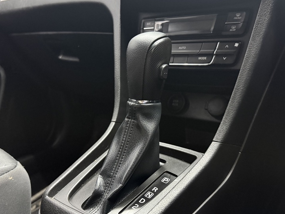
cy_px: 108
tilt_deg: -14.8
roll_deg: +4.7
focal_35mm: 34
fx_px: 280
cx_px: 140
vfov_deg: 41.8
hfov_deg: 54.0
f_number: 1.78
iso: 800
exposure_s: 1/33
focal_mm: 6.76
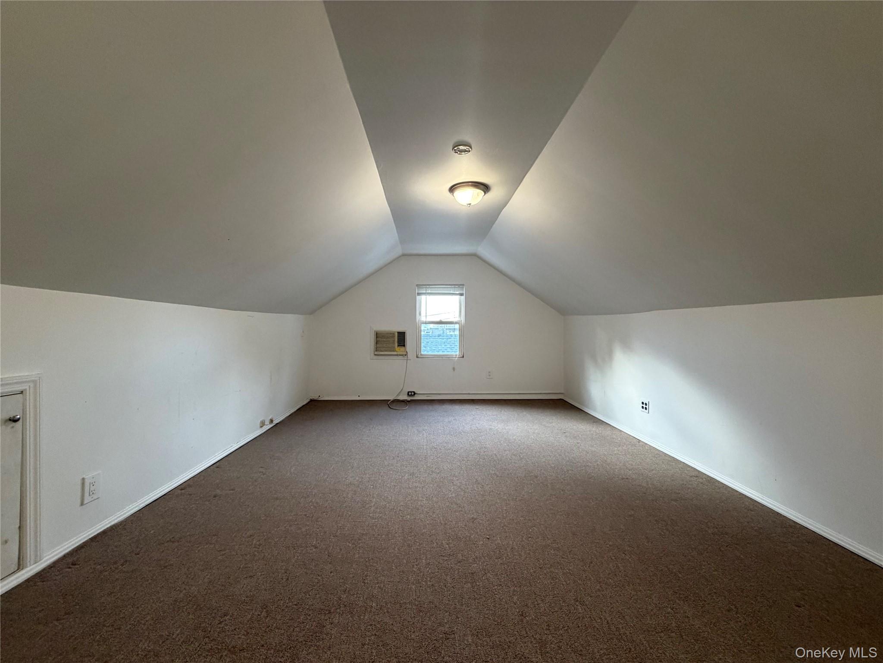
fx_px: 357
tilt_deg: +0.2
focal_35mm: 14
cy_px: 332
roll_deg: +0.8
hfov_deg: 102.1
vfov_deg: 85.7
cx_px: 442
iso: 320
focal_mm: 2.22
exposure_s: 1/60
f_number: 2.2
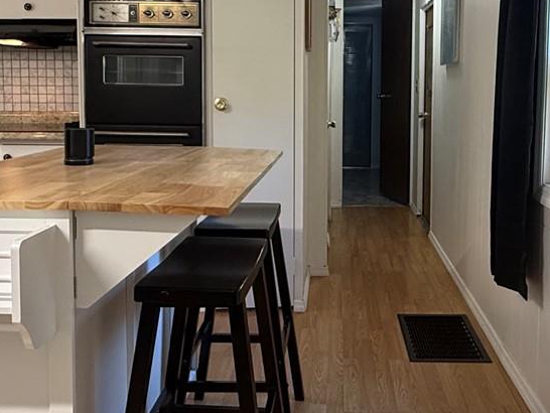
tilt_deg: -3.4
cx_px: 353
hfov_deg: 45.3
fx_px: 652
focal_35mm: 41
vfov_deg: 34.8
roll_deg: -0.7
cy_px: 138
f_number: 2.2
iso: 200
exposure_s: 1/60
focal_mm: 2.22
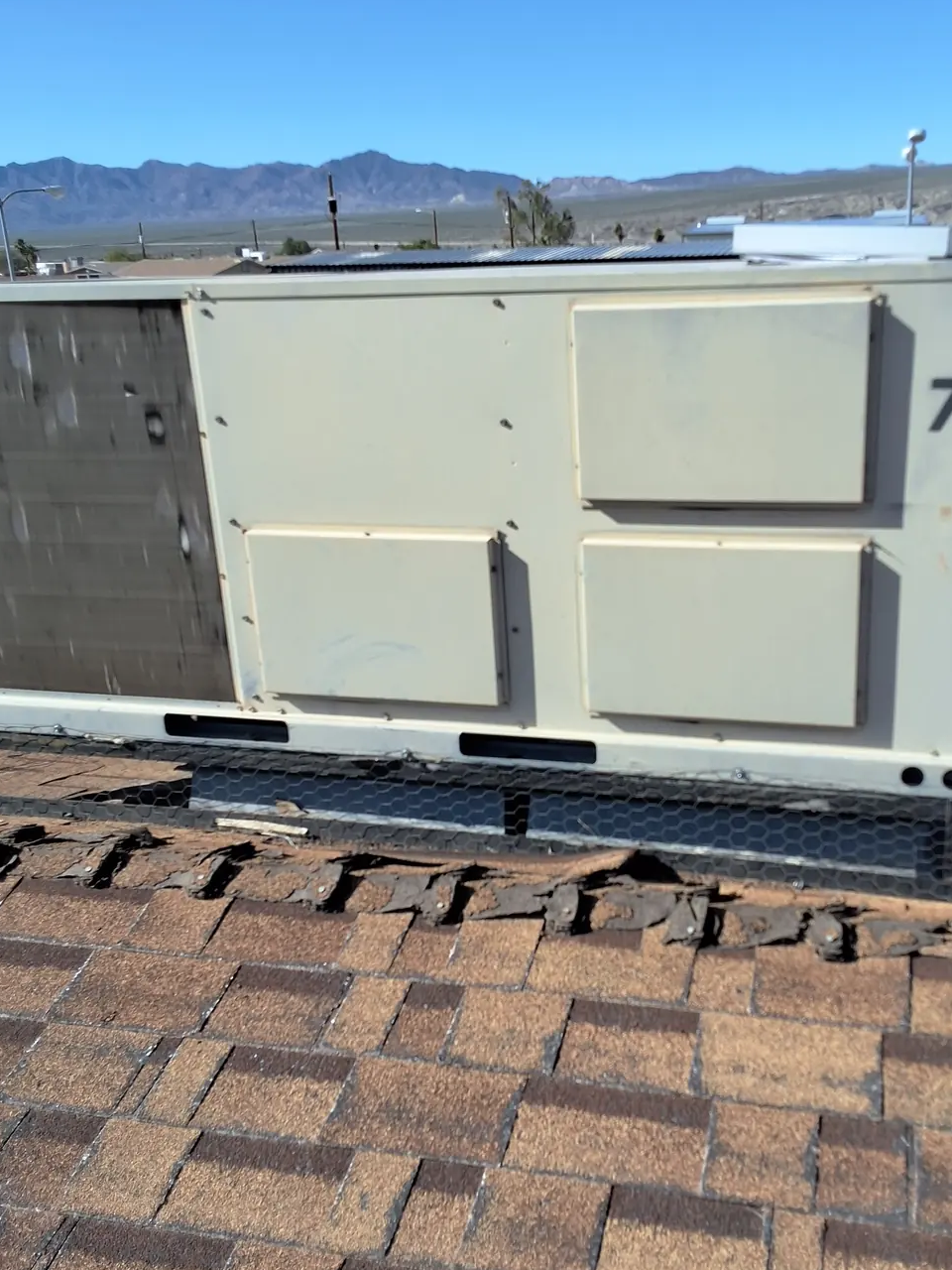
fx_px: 1283
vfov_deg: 52.6
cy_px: 672
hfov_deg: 40.6
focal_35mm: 35
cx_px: 545
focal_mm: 2.91
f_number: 1.9
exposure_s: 1/1653
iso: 32
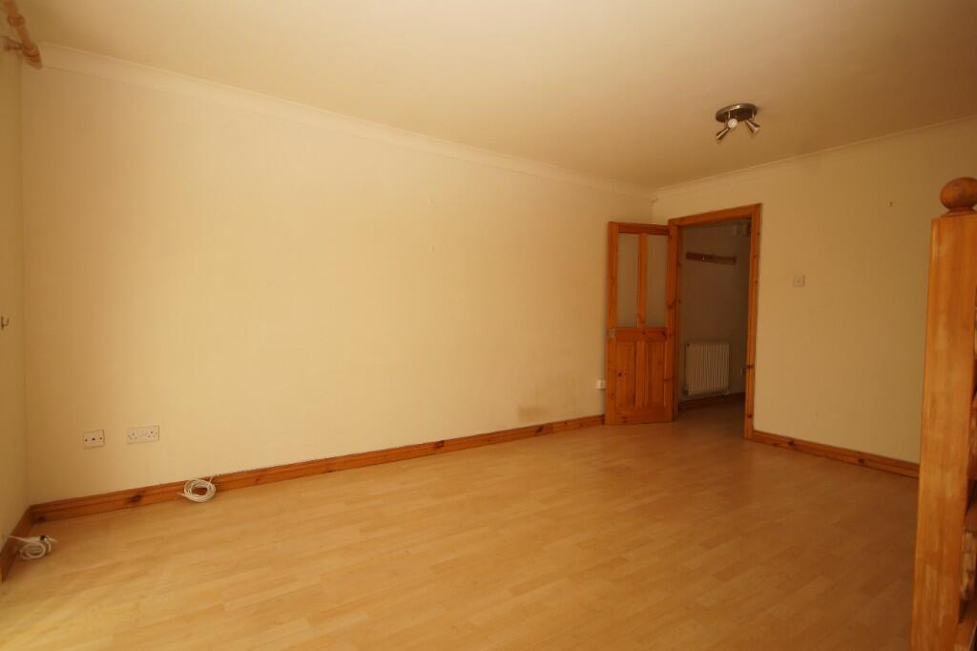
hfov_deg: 90.0
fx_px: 488
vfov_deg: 67.3
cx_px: 488
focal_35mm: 18
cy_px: 326
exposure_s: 1/60
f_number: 4.5
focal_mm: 12
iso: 100
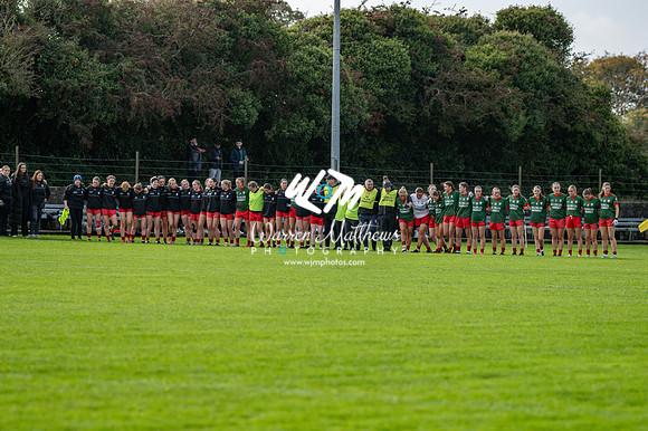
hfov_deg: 9.5
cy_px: 216
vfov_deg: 6.3
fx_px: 3904
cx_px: 324
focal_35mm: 217
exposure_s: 1/2500
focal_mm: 145
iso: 320
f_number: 2.8
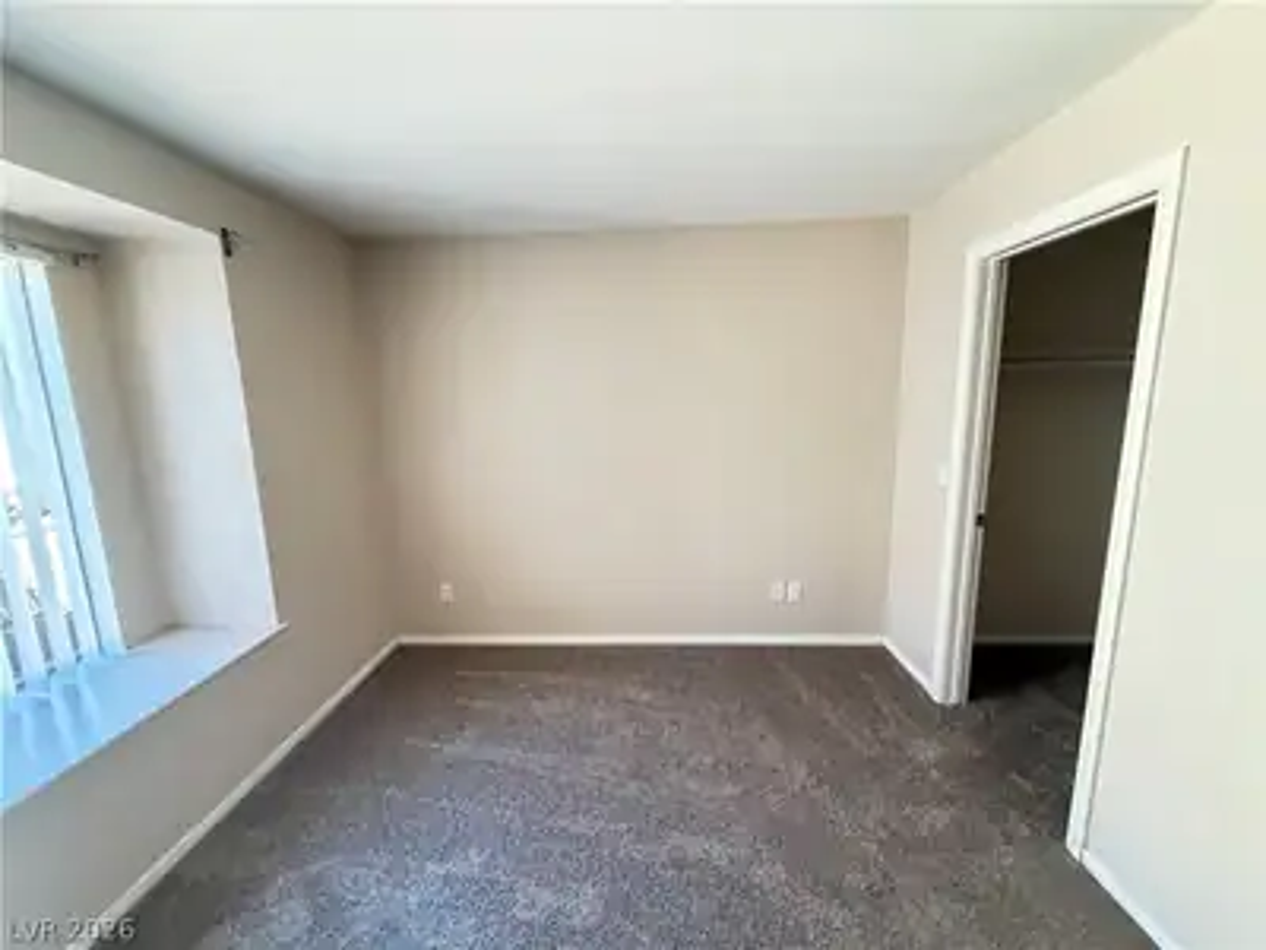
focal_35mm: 14
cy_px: 475
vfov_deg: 85.7
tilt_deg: -9.4
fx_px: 512
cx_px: 633
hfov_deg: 102.1
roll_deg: +1.9
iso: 640
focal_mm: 2.22
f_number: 2.2
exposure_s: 1/60
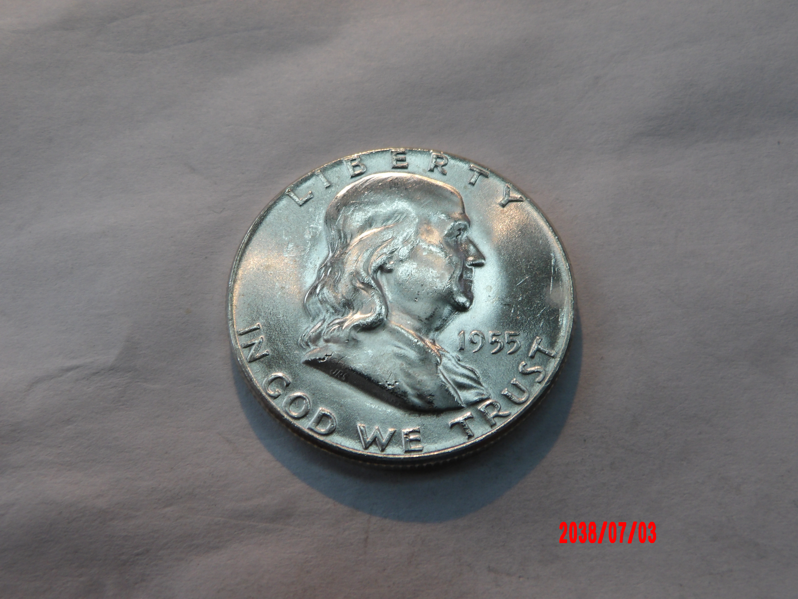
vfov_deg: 41.8
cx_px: 399
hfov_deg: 54.0
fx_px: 784
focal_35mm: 34
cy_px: 300
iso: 148
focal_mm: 6.2
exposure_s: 1/30
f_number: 4.5
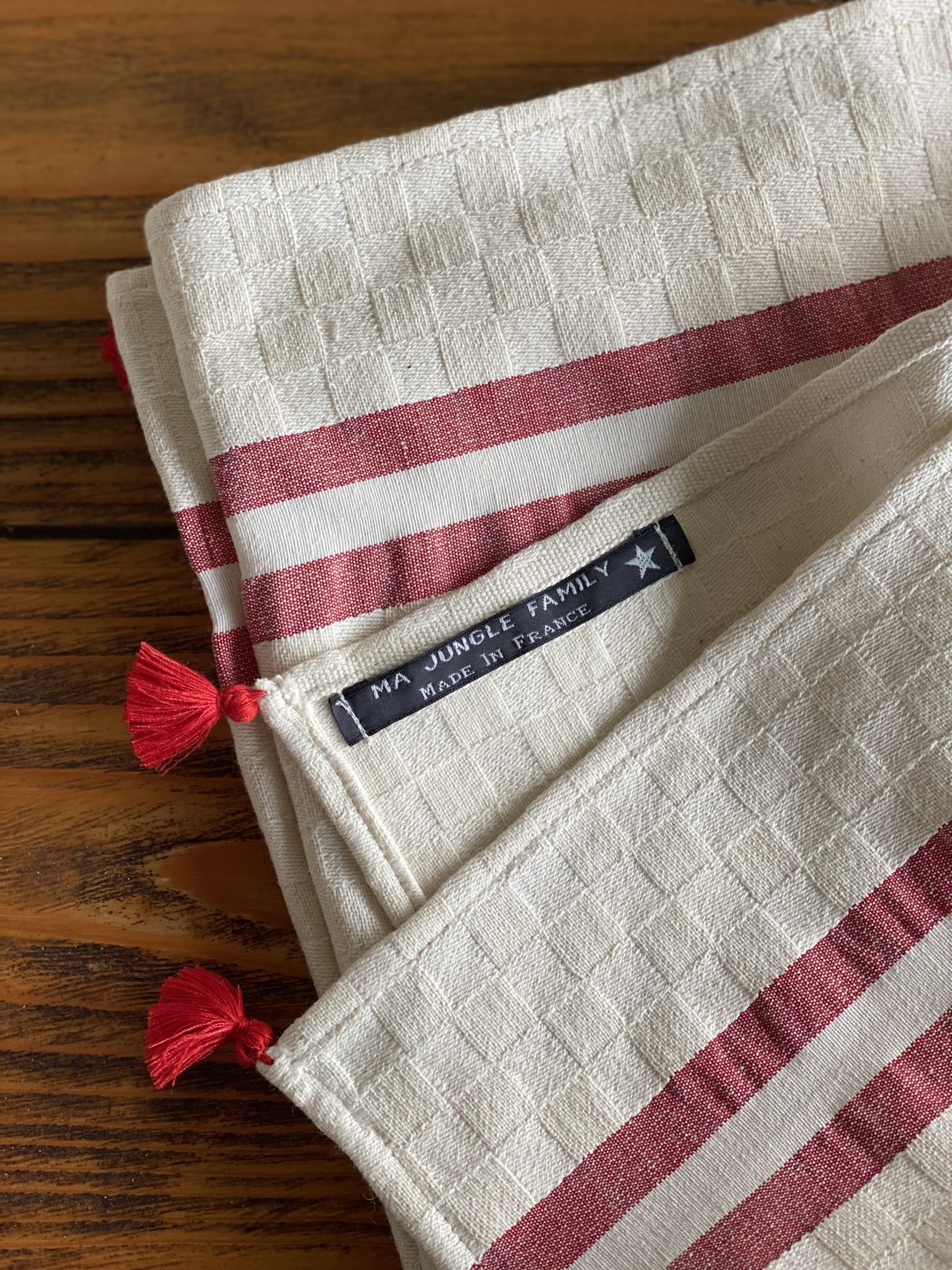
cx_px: 476
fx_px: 1907
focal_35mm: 52
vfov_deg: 36.8
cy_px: 635
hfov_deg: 28.0
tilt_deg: -80.1
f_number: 2
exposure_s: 1/122
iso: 80
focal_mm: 6
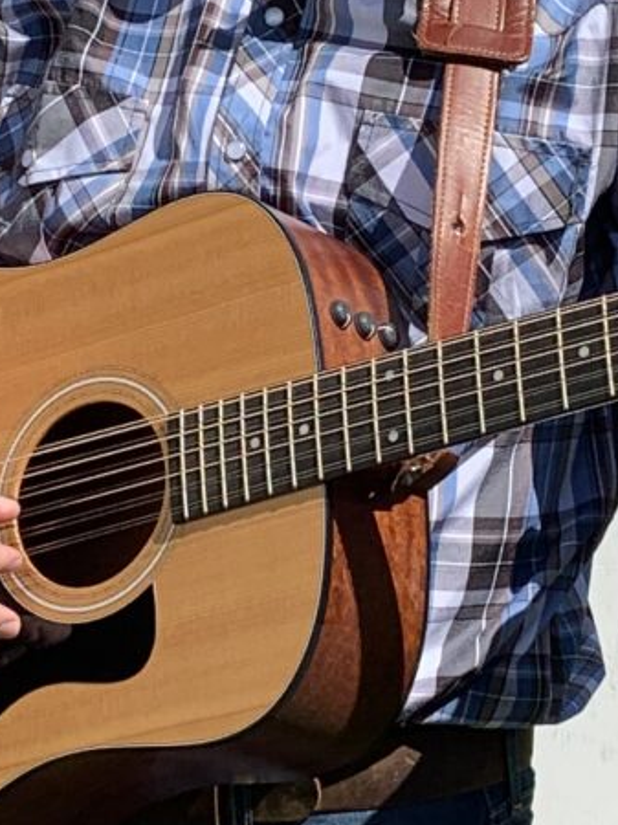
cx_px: 207
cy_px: 312
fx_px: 3526
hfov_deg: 10.0
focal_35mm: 148
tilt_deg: -7.7
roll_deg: -2.2
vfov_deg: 13.3
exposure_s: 1/2611
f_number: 1.8
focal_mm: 4.25
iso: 25
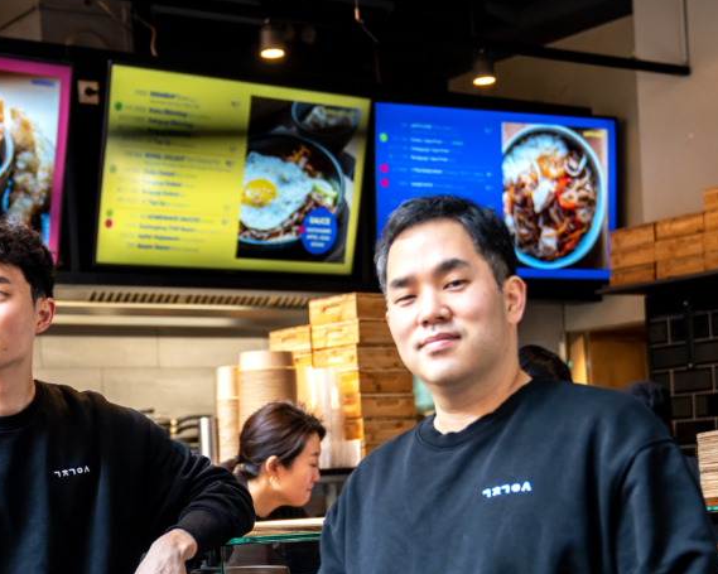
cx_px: 198
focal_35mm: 79
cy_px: 460
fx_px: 1678
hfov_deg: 23.9
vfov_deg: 19.2
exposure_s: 1/160
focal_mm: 38
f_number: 2.8
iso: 640
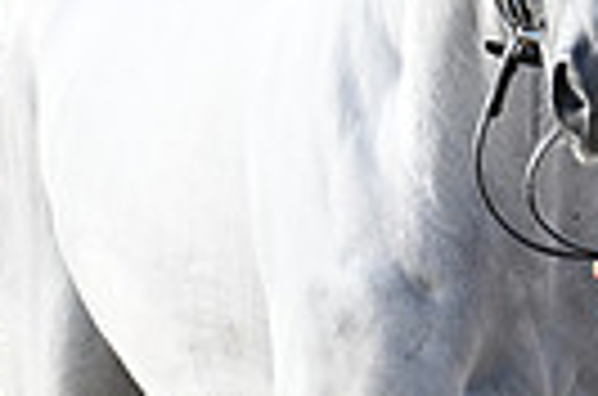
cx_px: 1097
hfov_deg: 1.2
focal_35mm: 1750
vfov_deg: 0.8
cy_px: -34
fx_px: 29000
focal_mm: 400
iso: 900
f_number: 5
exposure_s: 1/1600
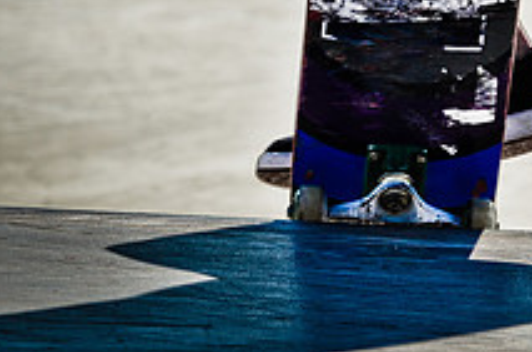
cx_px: 612
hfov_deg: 4.0
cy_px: -90
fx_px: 7525
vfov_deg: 2.7
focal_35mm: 510
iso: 100
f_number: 5
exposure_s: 1/1000
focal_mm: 125
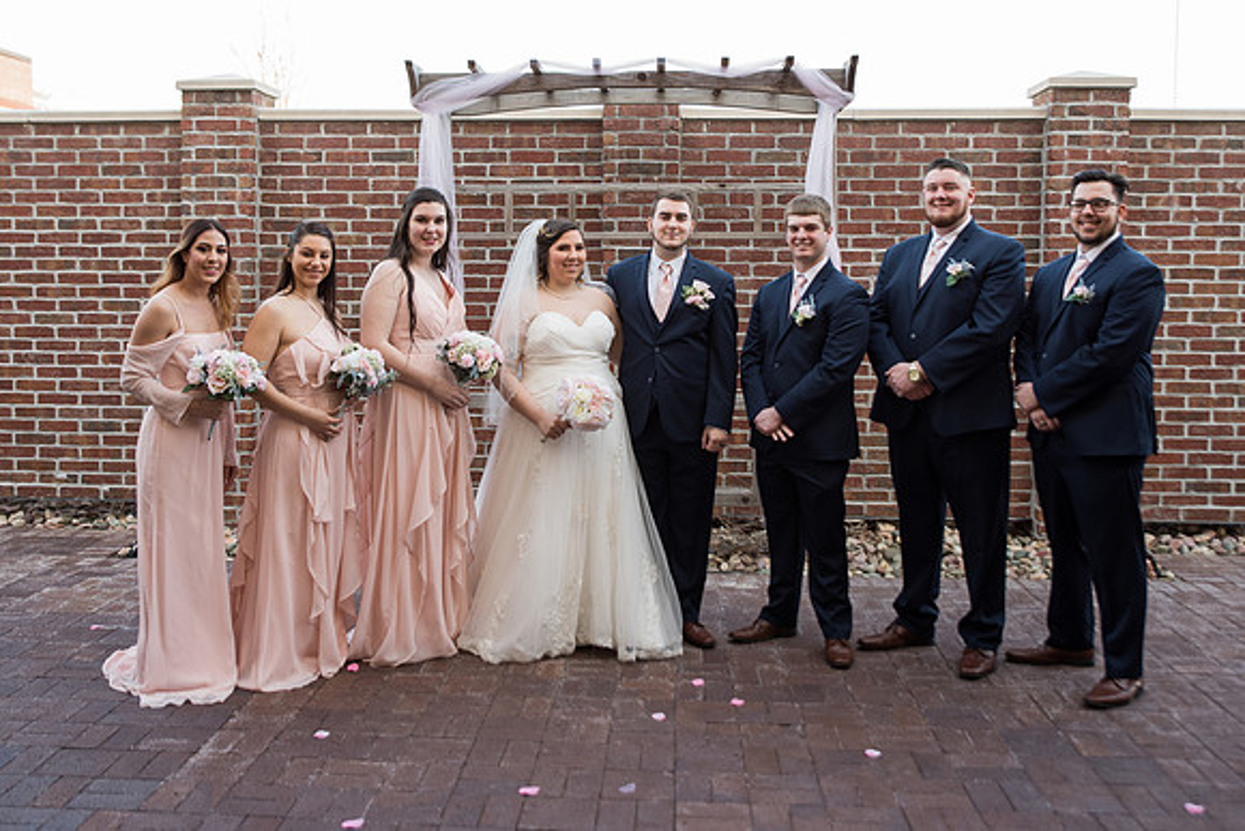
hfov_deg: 54.1
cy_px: 346
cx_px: 592
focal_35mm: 35
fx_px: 1219
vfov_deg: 37.5
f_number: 3.5
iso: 320
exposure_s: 1/200
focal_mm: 29
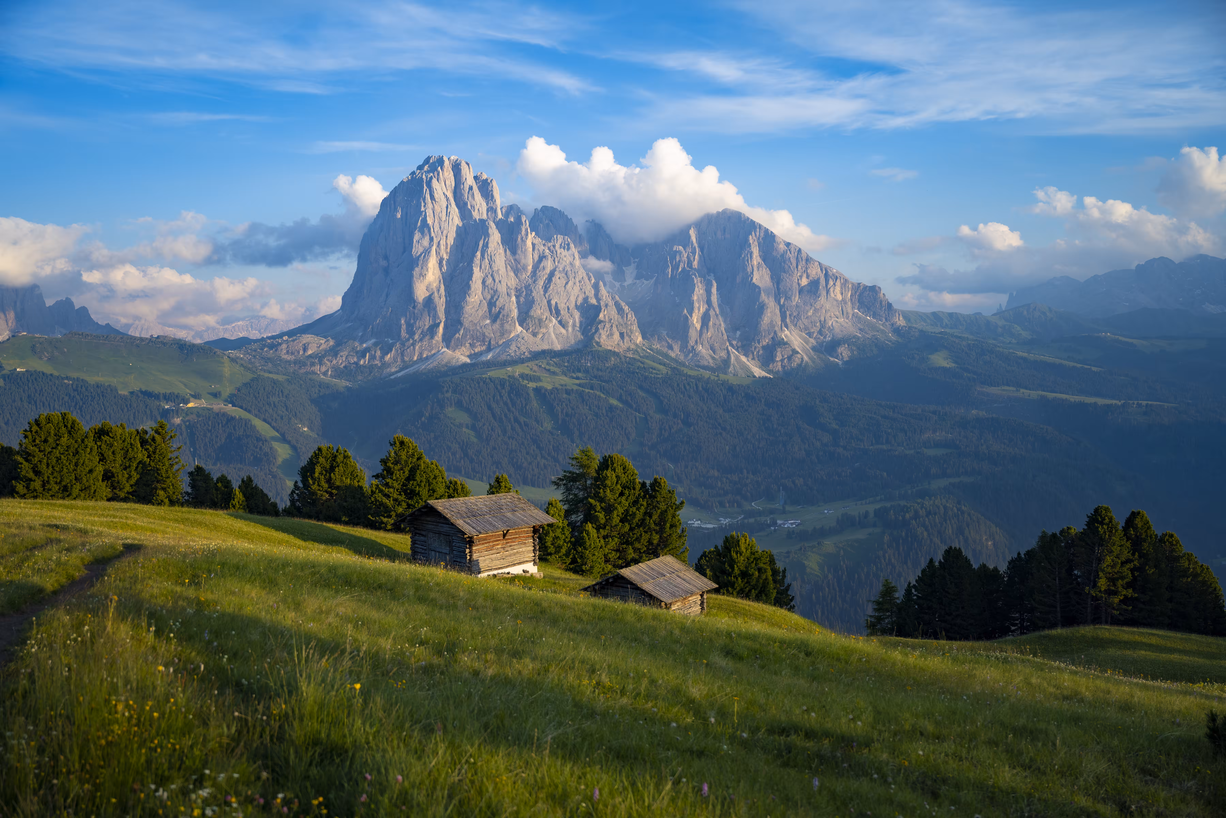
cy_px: 409
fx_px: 1090
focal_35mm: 32
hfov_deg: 58.7
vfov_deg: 41.1
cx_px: 613
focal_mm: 32
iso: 80
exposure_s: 1/500
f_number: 2.8
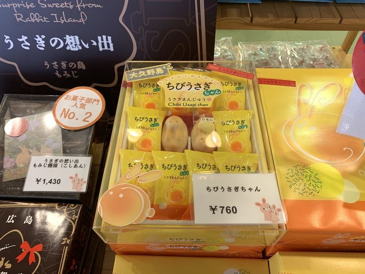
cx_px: 182
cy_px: 137
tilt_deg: -54.1
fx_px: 274
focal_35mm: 26
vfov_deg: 53.1
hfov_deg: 67.3
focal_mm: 4.25
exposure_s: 1/60
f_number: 1.8
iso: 160
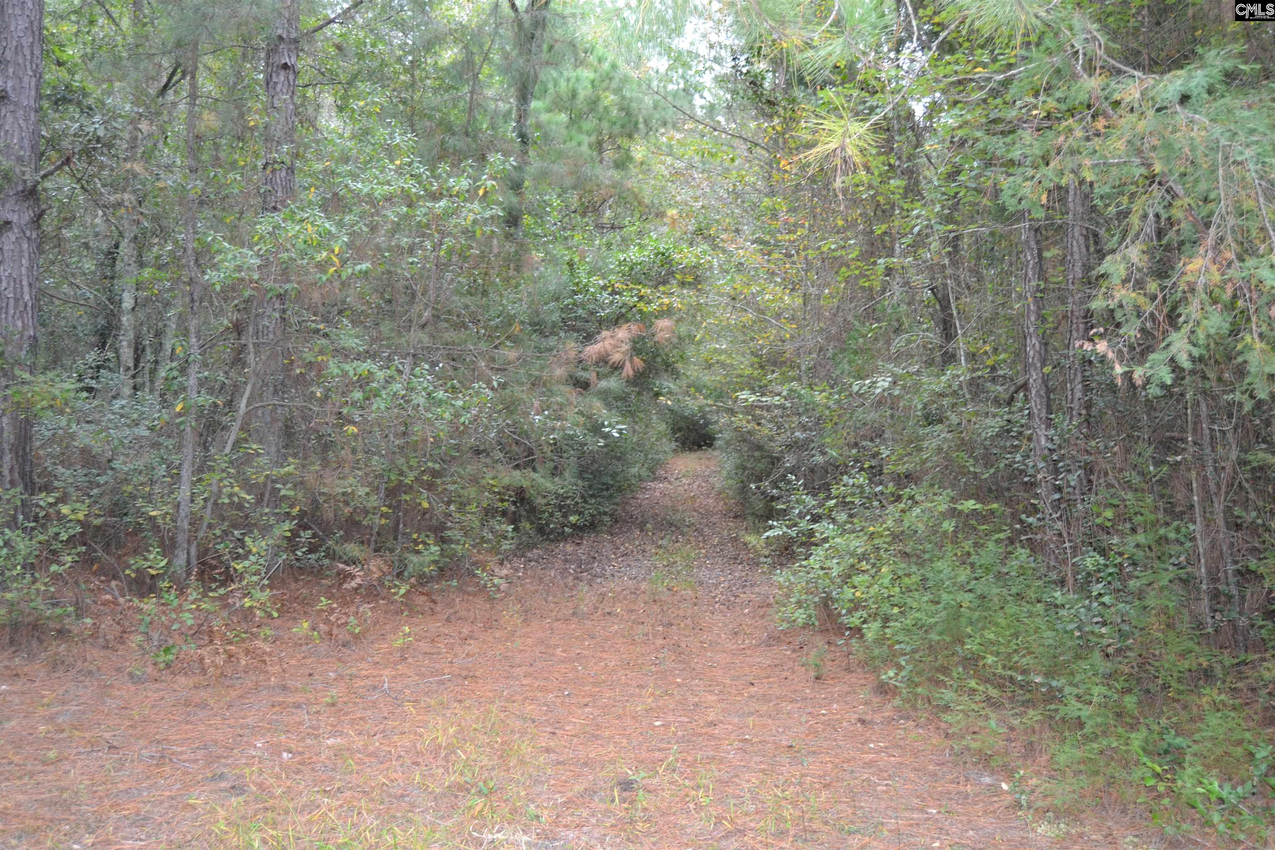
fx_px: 1222
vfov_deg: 38.4
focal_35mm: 34
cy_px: 425
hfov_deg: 55.1
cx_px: 638
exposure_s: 1/60
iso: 560
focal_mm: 23
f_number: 3.8
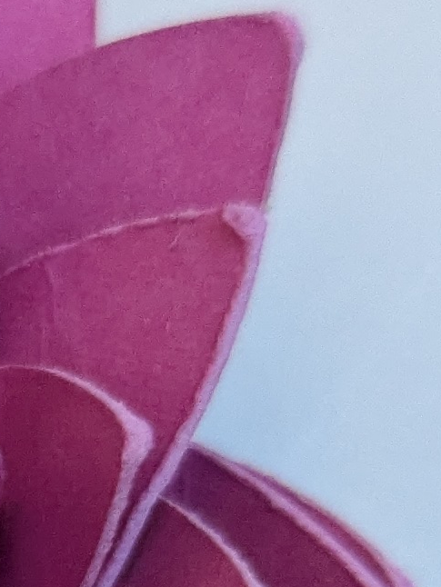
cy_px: 890
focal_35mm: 179
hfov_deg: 8.0
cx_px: -414
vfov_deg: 10.6
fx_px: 3039
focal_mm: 5.43
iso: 555
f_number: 1.89
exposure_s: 1/100
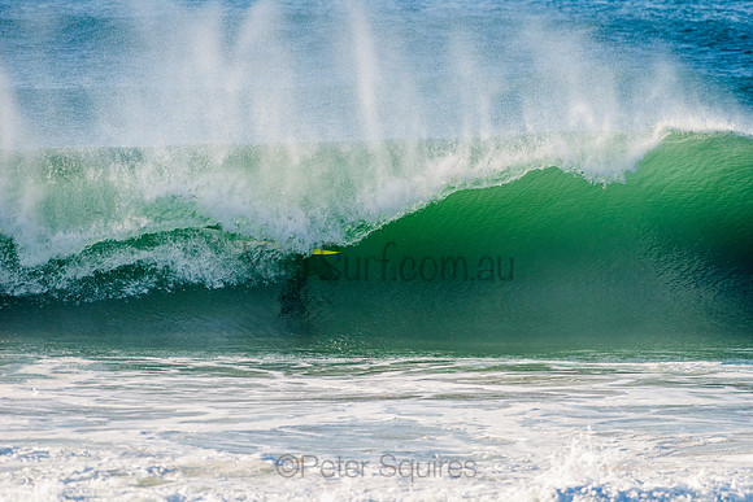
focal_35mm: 500
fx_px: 10460
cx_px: 376
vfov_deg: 2.8
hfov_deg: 4.1
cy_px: 251
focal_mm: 500
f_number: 5.6
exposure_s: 1/1600
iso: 250
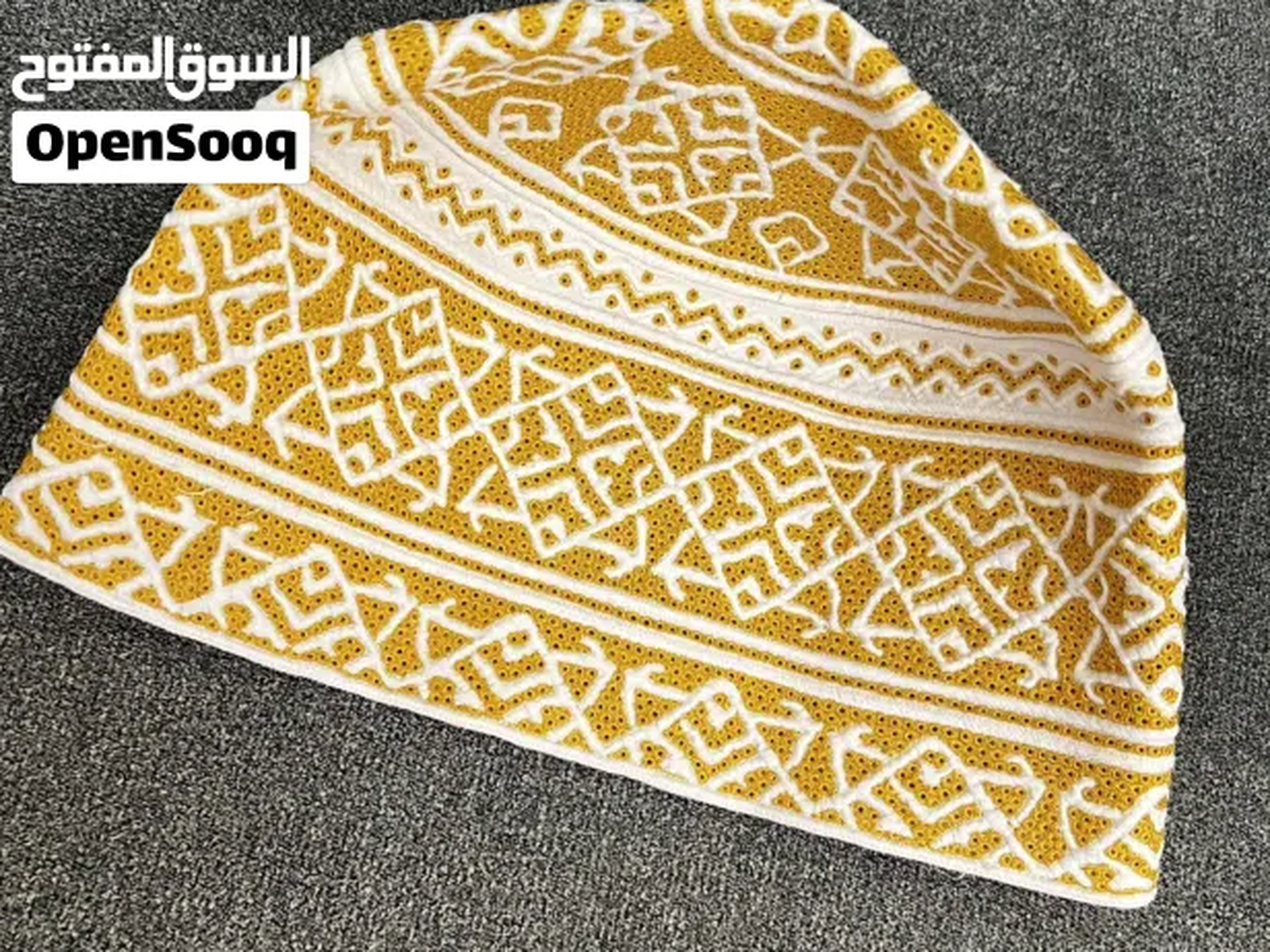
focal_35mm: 27
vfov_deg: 51.4
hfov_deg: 65.3
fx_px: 991
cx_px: 621
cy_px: 480
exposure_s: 1/50
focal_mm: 5.7
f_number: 1.5
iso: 160
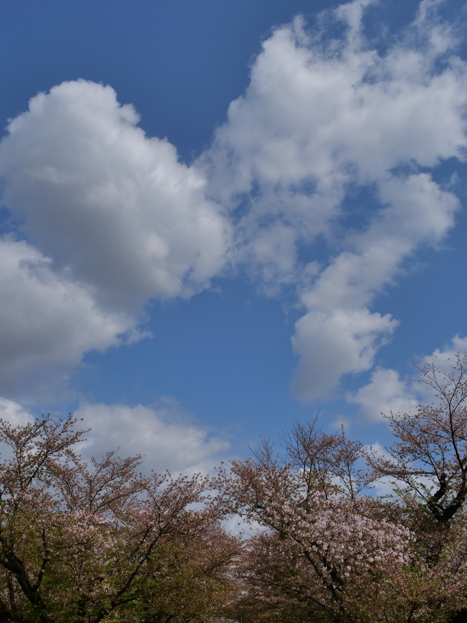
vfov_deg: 56.8
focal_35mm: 32
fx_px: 576
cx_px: 234
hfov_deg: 44.2
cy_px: 312
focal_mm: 16
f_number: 8
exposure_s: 1/1600
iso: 200
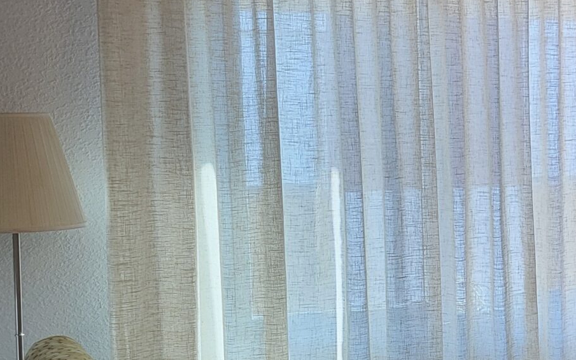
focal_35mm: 78
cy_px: 210
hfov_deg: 22.9
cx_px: 792
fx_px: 1224
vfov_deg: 16.7
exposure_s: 1/100
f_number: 1.8
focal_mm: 5.4
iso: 40
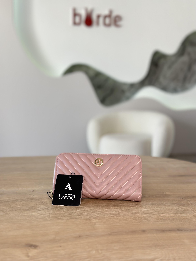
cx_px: 98
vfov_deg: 39.7
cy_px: 130
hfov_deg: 30.3
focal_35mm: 48
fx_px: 362
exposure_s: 1/282
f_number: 1.78
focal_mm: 6.86
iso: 80
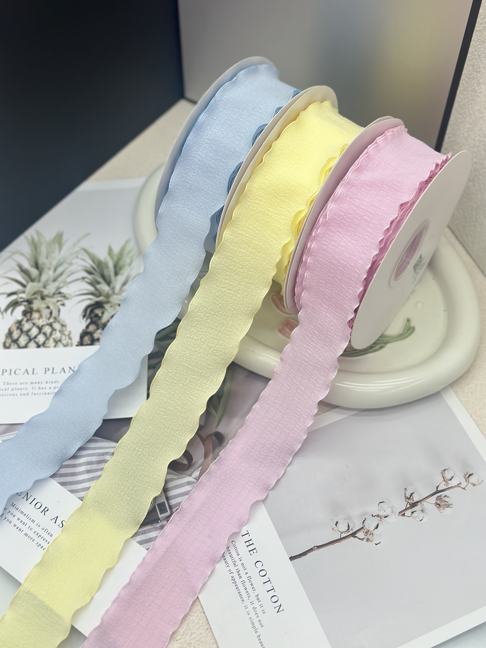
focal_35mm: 48
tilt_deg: -58.0
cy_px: 324
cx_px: 243
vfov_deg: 39.7
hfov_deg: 30.3
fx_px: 899
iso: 80
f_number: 1.78
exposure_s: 1/214
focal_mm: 6.86
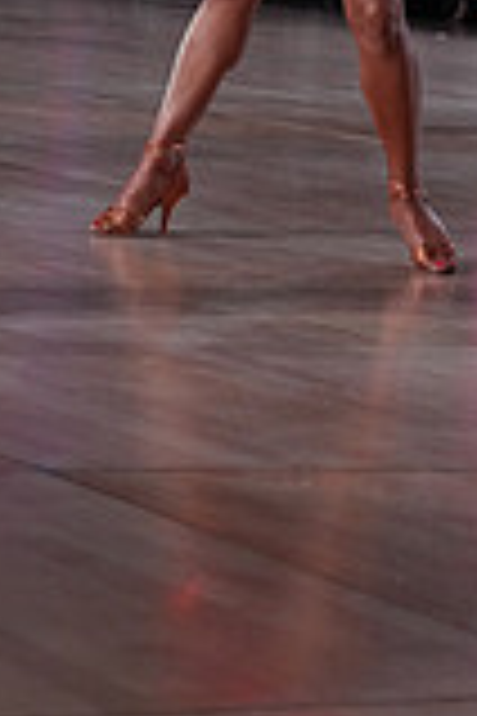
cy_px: -513
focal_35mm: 168
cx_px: 7
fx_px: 3339
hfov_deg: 8.1
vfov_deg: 11.5
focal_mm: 46
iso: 2500
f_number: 5
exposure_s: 1/400
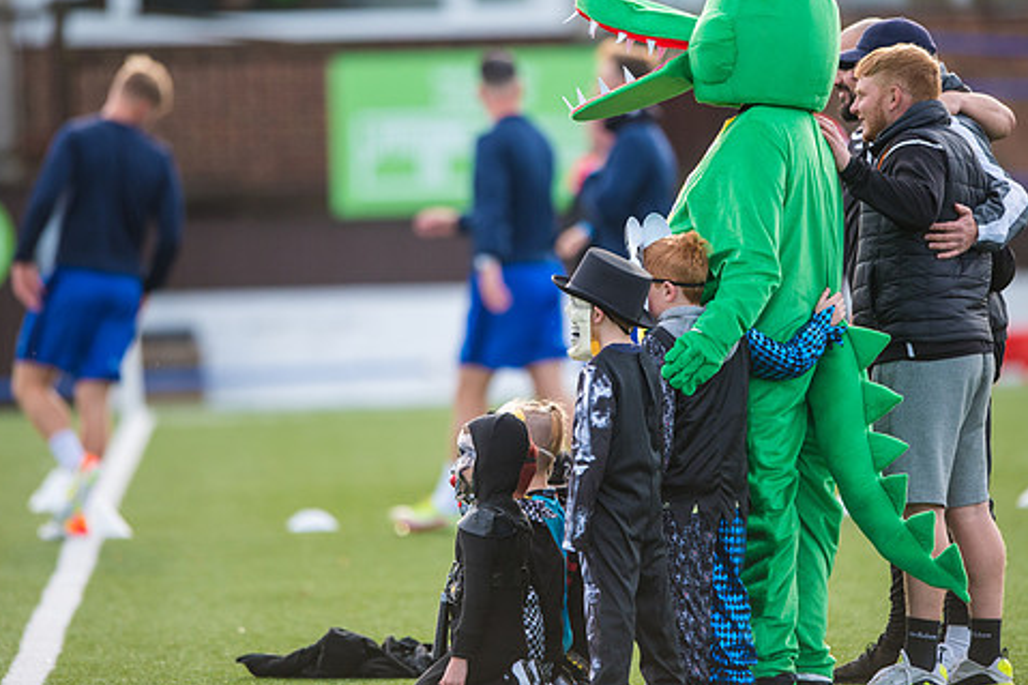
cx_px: 539
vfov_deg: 2.8
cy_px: 320
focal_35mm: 484
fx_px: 13815
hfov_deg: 4.3
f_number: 2.8
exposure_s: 1/3200
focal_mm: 400
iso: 800
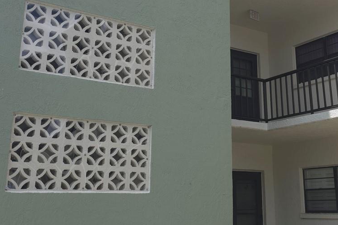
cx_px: 206
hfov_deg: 38.7
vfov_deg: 26.2
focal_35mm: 51
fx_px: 479
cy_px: 60
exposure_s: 1/474
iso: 12
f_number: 1.7
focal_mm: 6.3
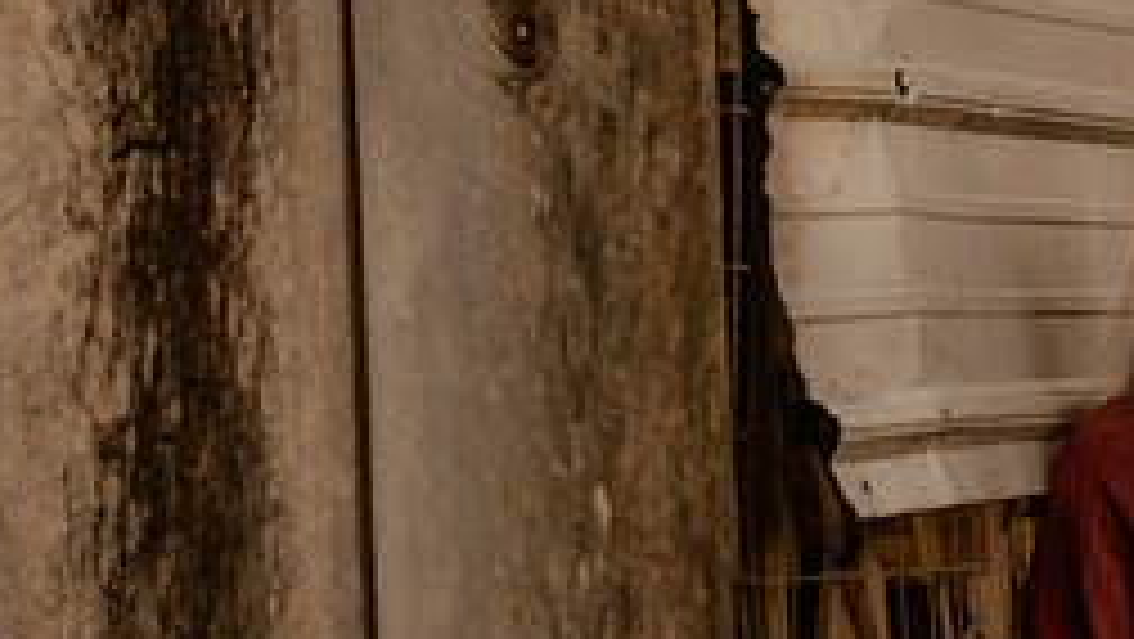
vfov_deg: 6.7
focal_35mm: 181
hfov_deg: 11.7
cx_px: 1188
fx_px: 5445
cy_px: 810
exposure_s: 1/320
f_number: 1.8
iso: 250
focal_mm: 50
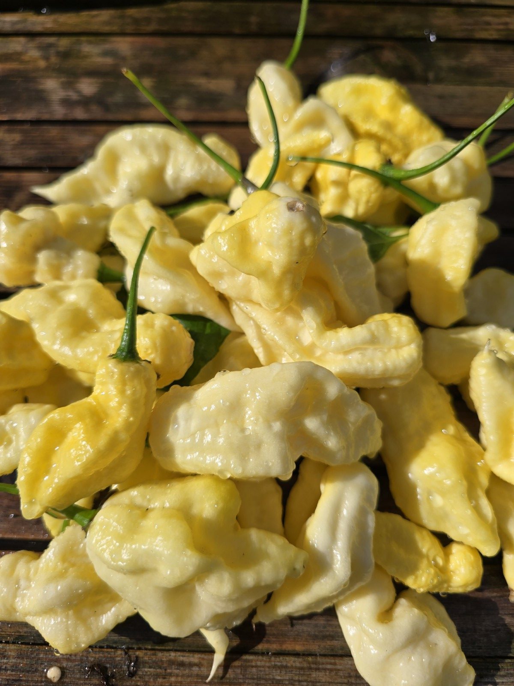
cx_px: 257
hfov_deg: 58.9
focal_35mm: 23
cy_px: 343
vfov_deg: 73.9
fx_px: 455
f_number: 1.7
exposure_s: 1/1601
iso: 12
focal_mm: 6.3
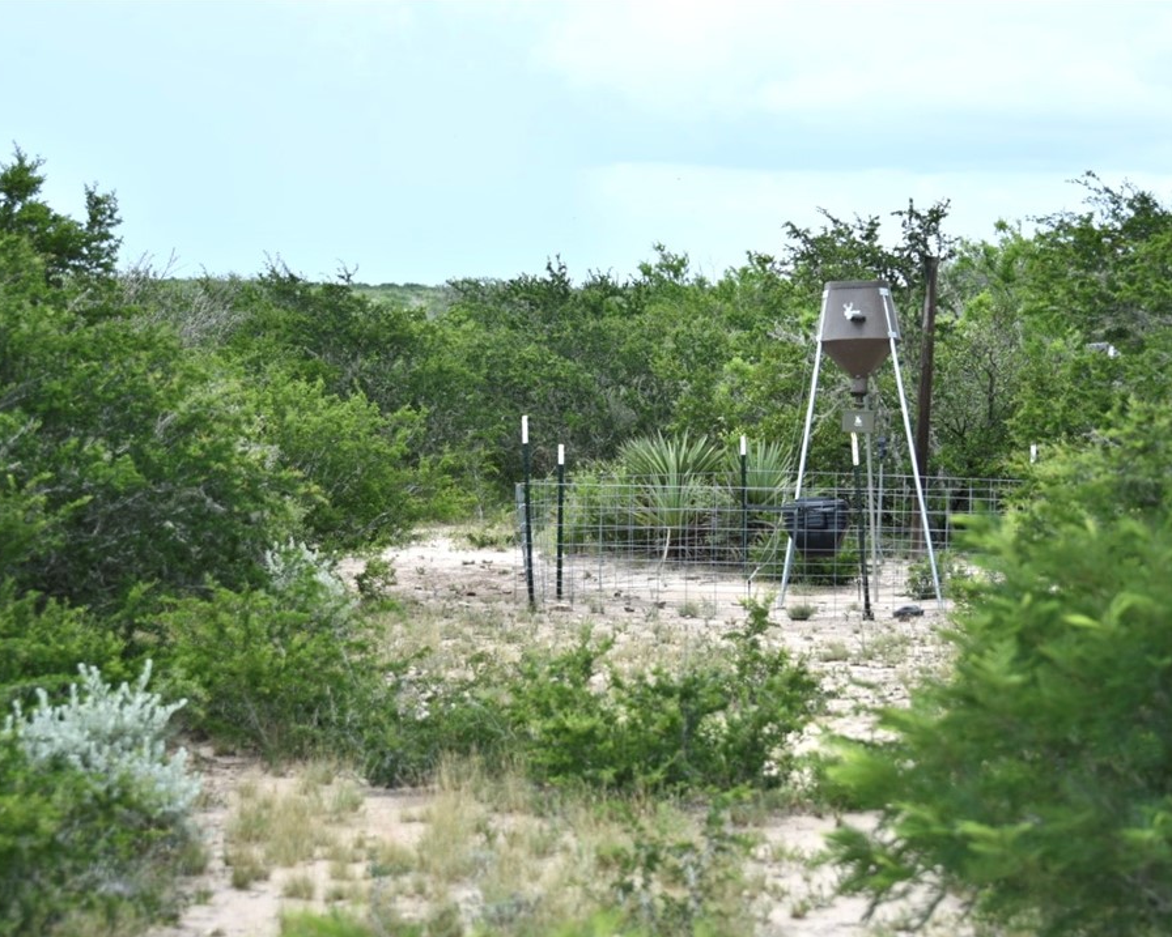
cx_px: 672
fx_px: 3747
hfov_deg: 17.8
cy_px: 470
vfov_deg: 14.3
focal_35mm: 108
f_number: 5.6
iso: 200
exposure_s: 1/800
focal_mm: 95
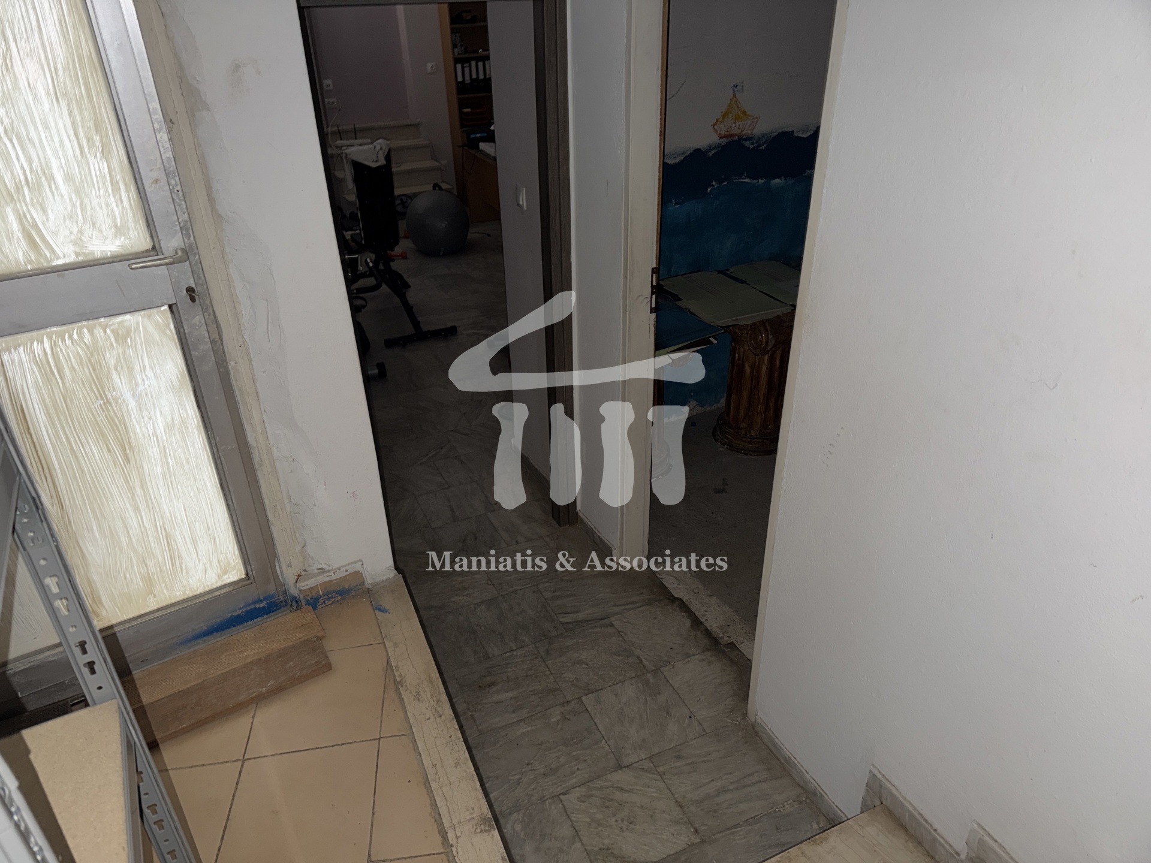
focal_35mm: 24
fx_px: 798
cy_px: 432
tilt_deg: -29.8
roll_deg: +1.8
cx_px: 576
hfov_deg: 71.6
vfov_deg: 56.8
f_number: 1.78
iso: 80
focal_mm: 6.76
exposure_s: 1/4
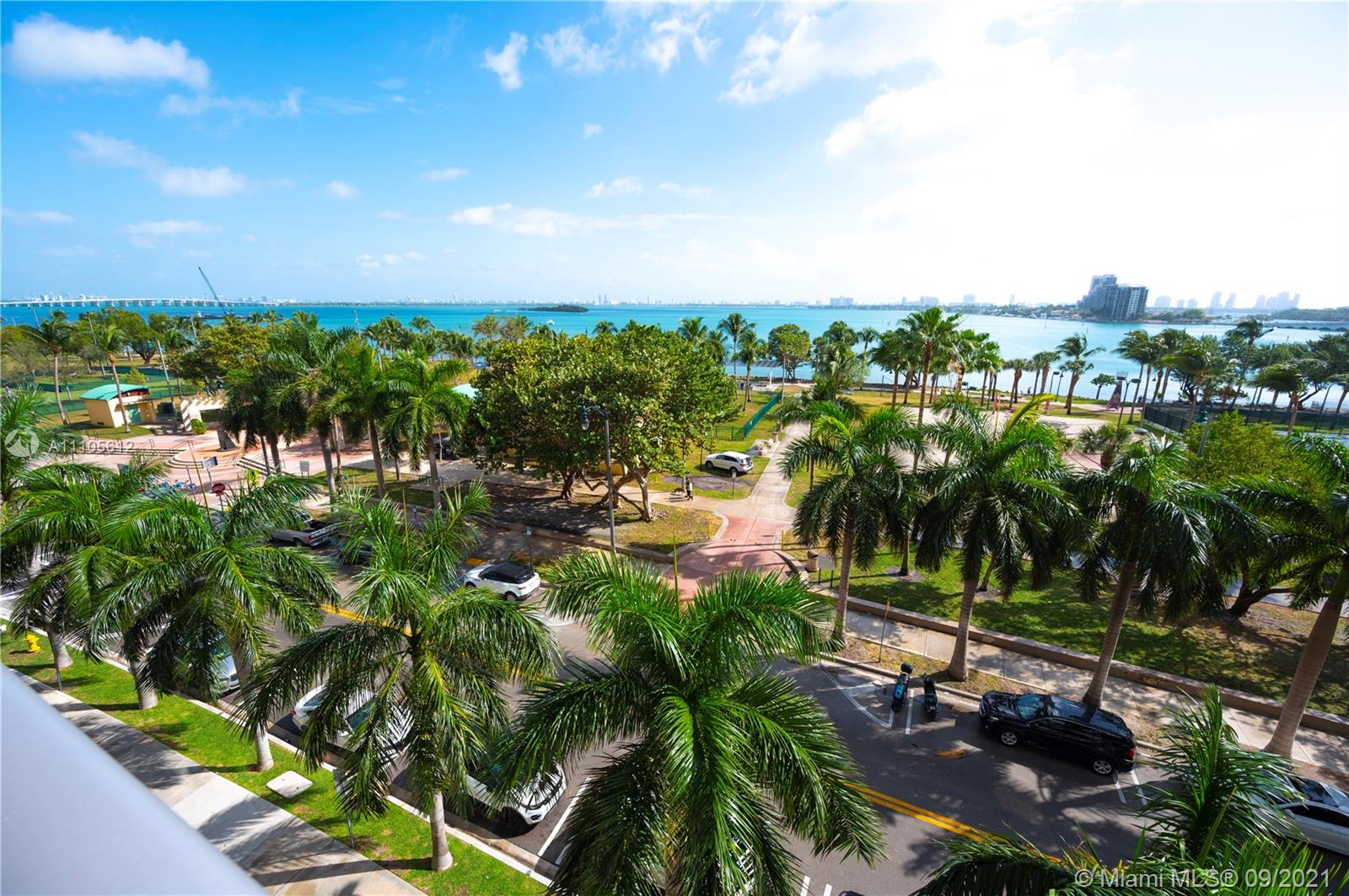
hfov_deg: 104.3
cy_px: 448
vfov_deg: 81.1
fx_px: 524
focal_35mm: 14
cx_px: 674
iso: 100
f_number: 7.1
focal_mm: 14
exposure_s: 1/400
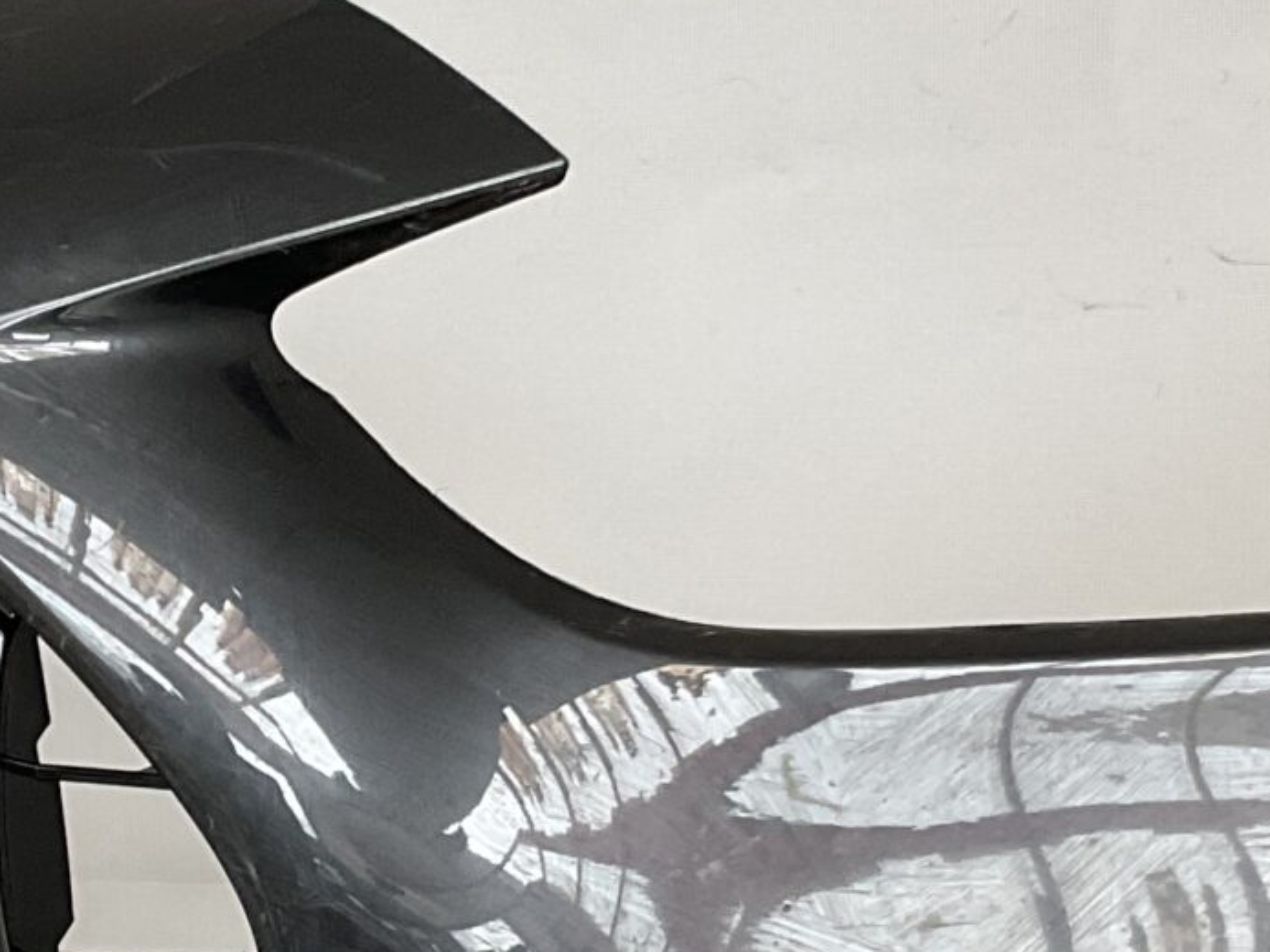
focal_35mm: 107
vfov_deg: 13.8
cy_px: 652
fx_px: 3924
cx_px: 258
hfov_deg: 18.2
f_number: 1.8
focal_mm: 3
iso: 64
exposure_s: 1/120
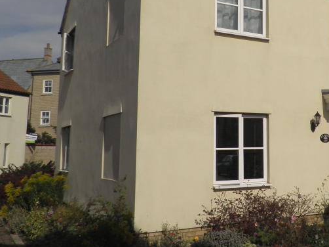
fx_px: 465
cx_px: 272
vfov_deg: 29.4
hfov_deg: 37.3
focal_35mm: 49
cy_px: 76
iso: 64
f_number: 8.3
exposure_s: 1/640
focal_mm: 4.3
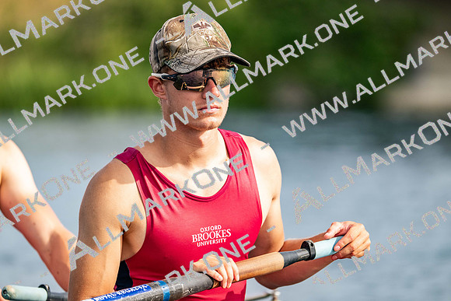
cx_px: 226
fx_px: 5012
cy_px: 150
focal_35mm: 400
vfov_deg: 3.4
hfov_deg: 5.2
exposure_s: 1/2500
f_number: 4.5
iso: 560
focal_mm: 400
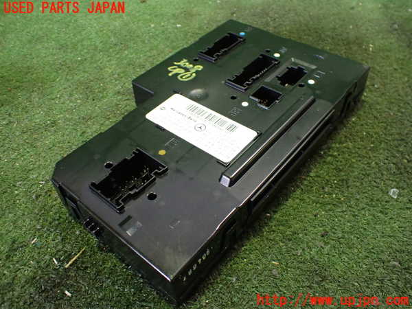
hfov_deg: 60.0
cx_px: 206
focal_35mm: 30
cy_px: 154
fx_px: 357
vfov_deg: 46.8
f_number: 2.3
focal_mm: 5.4
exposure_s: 1/40
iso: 800
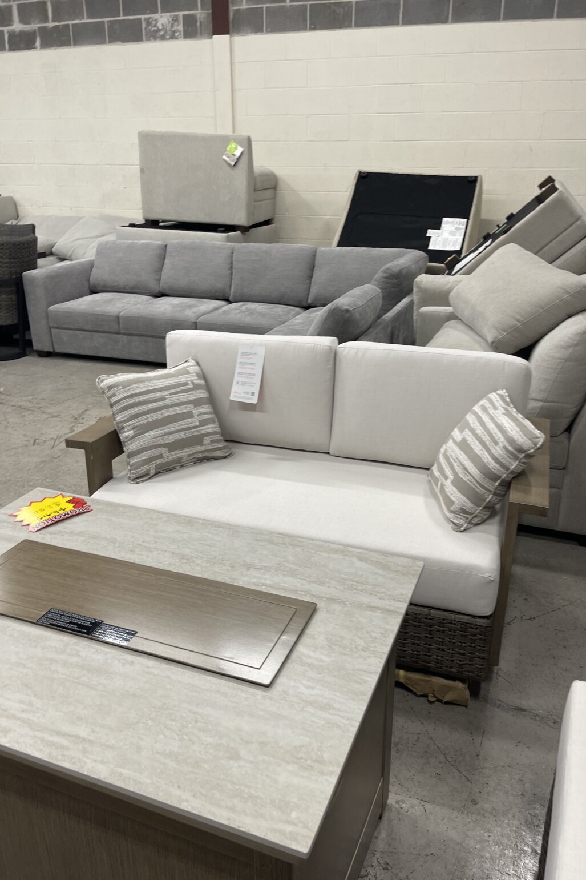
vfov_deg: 67.4
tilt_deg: -21.5
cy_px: 452
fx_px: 659
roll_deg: +0.3
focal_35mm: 27
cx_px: 292
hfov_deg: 47.9
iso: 64
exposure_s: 1/60
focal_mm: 5.1
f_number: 1.6
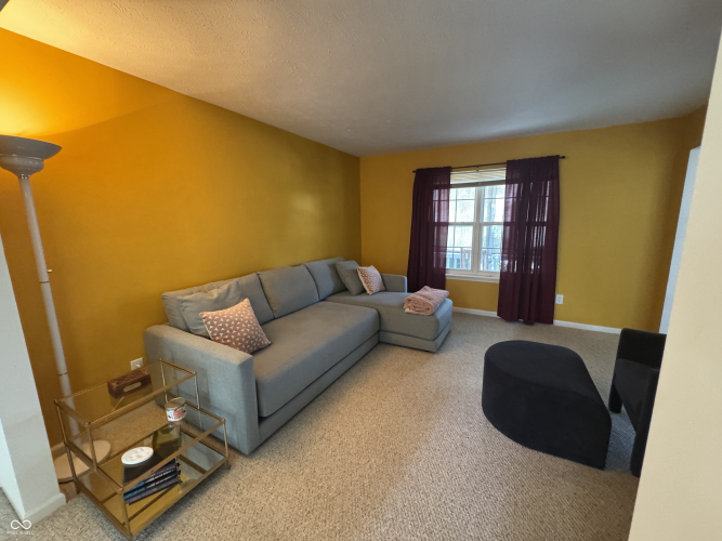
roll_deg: +0.3
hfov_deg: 102.1
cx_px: 361
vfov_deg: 85.7
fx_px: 292
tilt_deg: -9.5
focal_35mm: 14
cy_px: 270
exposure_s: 1/60
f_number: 2.2
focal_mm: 2.22
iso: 800
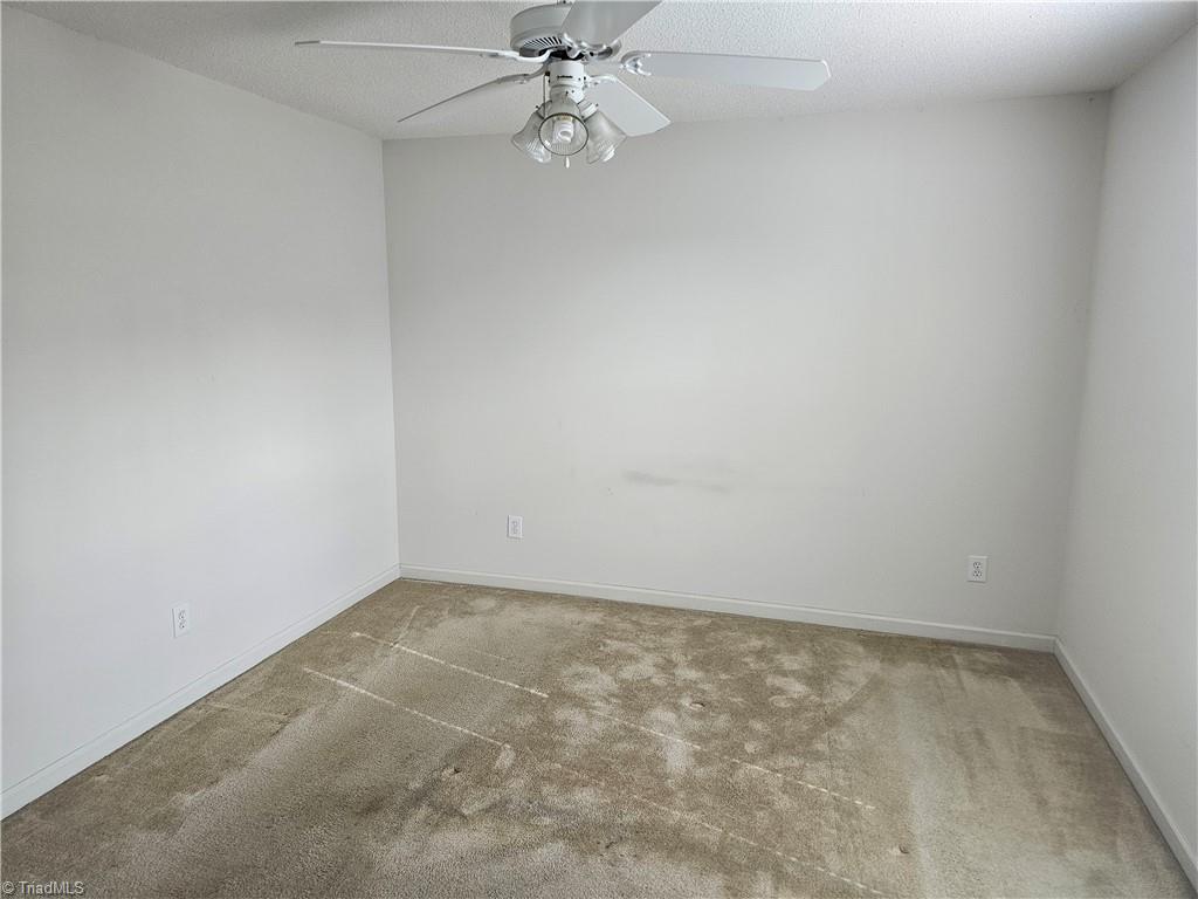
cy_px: 450
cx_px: 599
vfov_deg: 58.9
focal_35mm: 23
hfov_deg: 73.9
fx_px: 796
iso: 250
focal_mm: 6.3
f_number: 1.7
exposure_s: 1/180
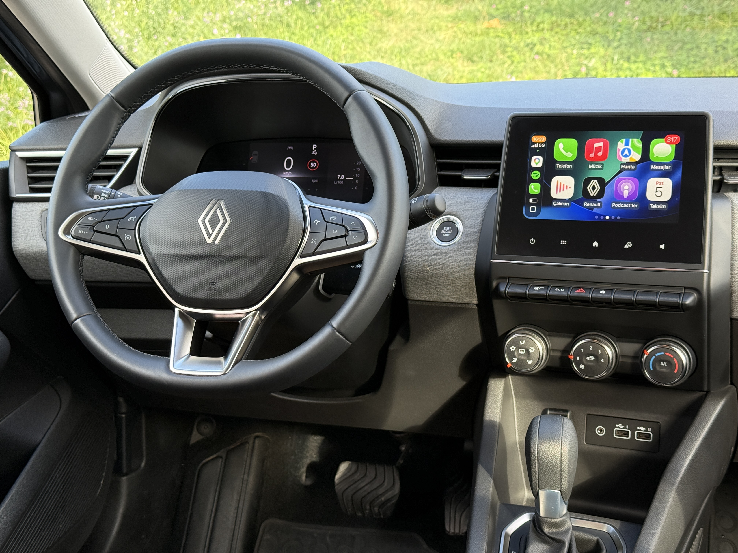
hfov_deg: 39.7
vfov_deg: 30.3
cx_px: 369
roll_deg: +0.1
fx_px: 1023
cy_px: 276
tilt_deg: -12.7
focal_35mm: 48
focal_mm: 6.76
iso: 160
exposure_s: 1/163
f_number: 1.78
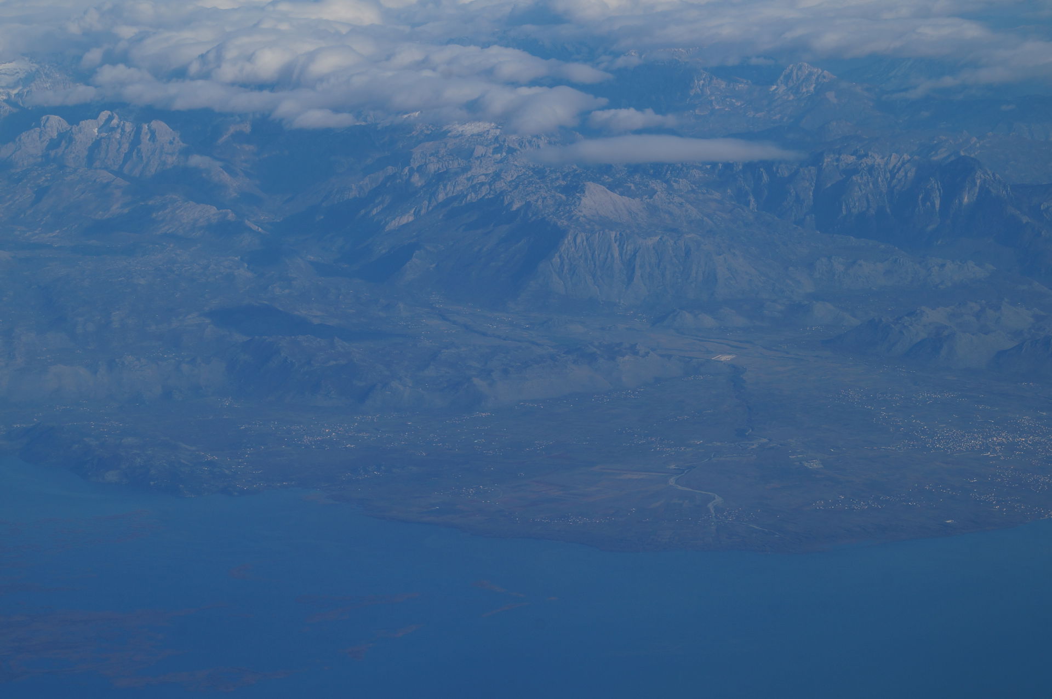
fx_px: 3941
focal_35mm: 135
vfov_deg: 10.1
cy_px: 350
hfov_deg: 15.2
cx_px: 526
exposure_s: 1/250
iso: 100
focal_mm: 90
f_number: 13
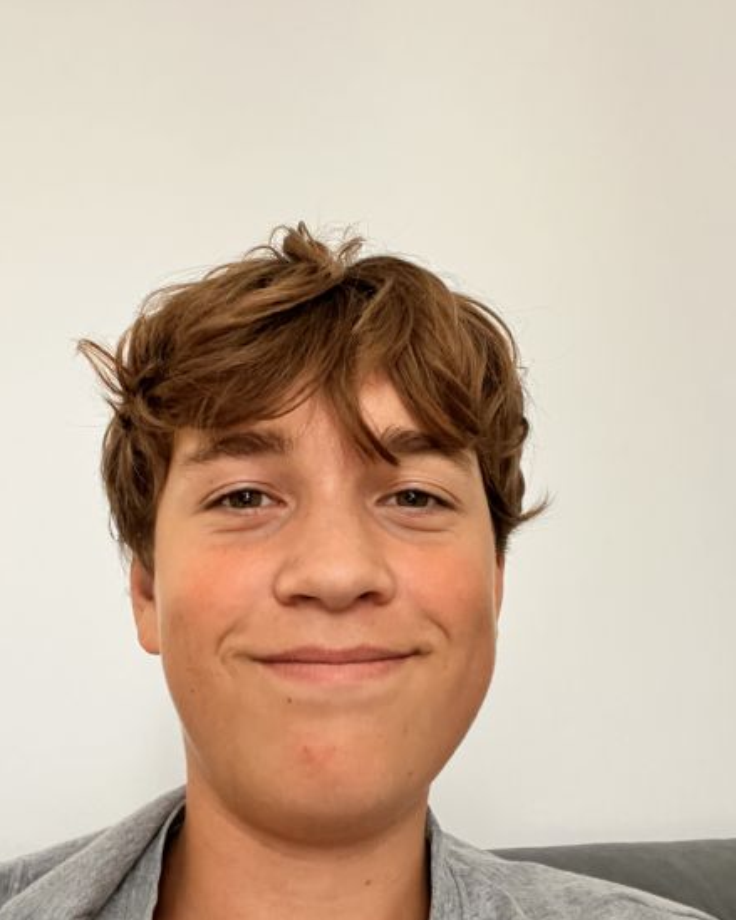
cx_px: 362
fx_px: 872
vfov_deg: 55.7
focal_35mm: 32
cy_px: 471
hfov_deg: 45.8
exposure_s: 1/30
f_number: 2.2
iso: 640
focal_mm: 2.71
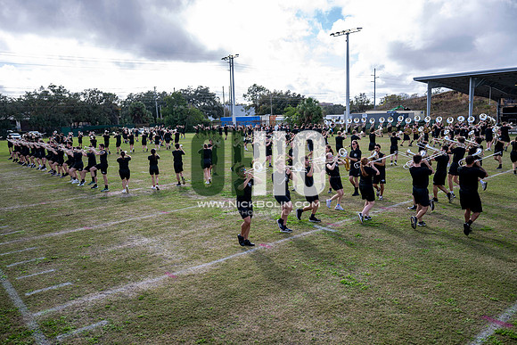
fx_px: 417
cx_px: 258
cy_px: 172
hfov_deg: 63.6
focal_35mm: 29
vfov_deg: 45.0
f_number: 2.8
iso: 125
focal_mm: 29
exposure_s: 1/1250
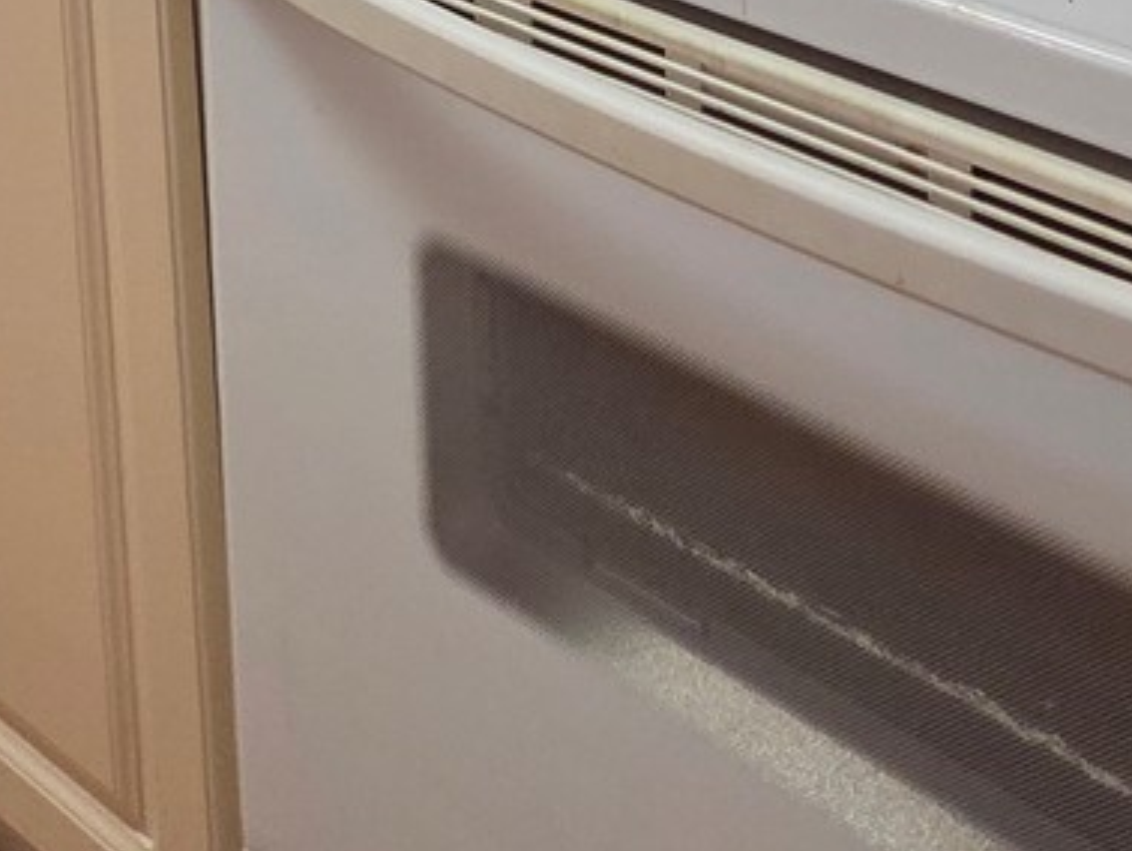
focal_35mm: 55
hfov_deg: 34.9
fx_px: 1800
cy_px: -800
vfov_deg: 18.6
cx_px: 584
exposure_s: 1/120
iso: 250
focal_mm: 2.2
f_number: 2.2
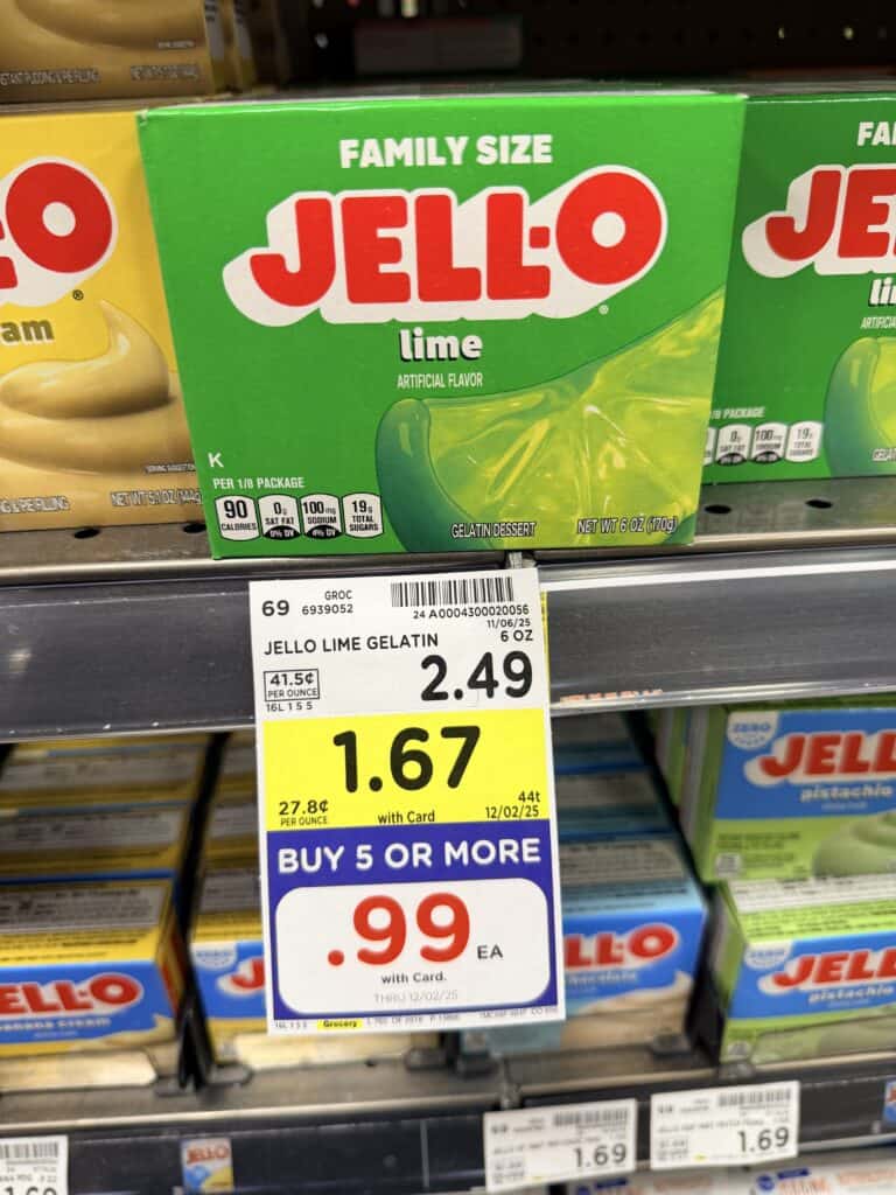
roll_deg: +1.7
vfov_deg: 71.6
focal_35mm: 24
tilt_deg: -33.0
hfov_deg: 56.8
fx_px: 828
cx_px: 448
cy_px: 598
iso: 100
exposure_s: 1/60
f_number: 1.78
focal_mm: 6.76
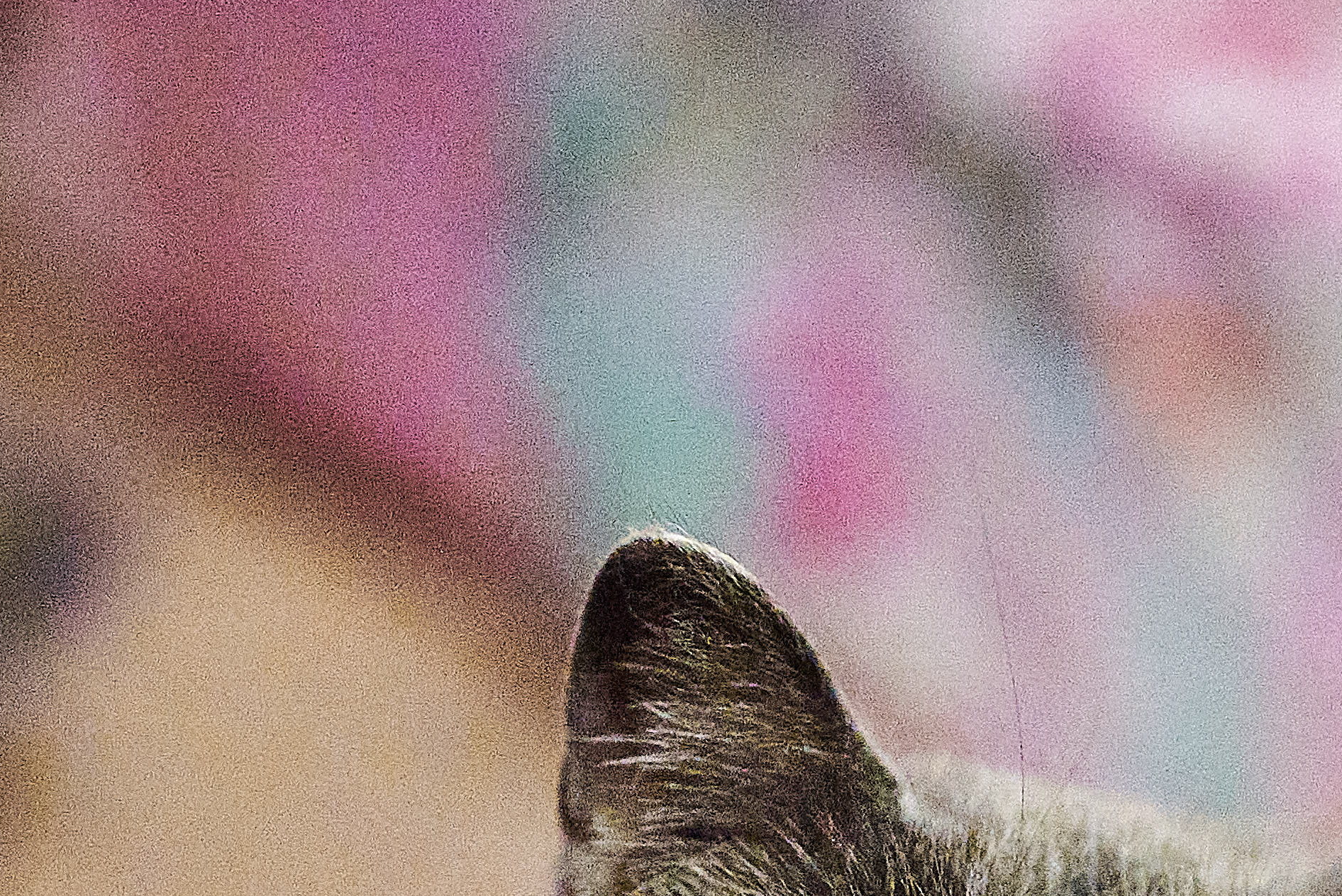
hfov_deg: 12.9
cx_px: 852
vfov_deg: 8.4
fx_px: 5929
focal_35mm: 159
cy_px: 1391
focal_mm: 50
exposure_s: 1/400
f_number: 1.8
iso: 16000
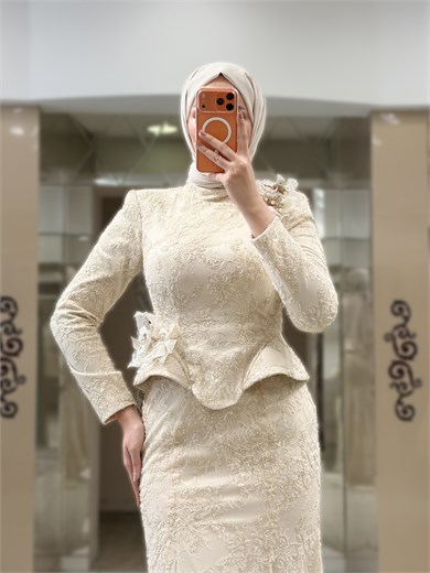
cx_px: 215
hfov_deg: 30.3
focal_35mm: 48
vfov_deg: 39.7
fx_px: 795
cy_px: 286
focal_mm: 6.76
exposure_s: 1/693
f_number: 1.78
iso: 64
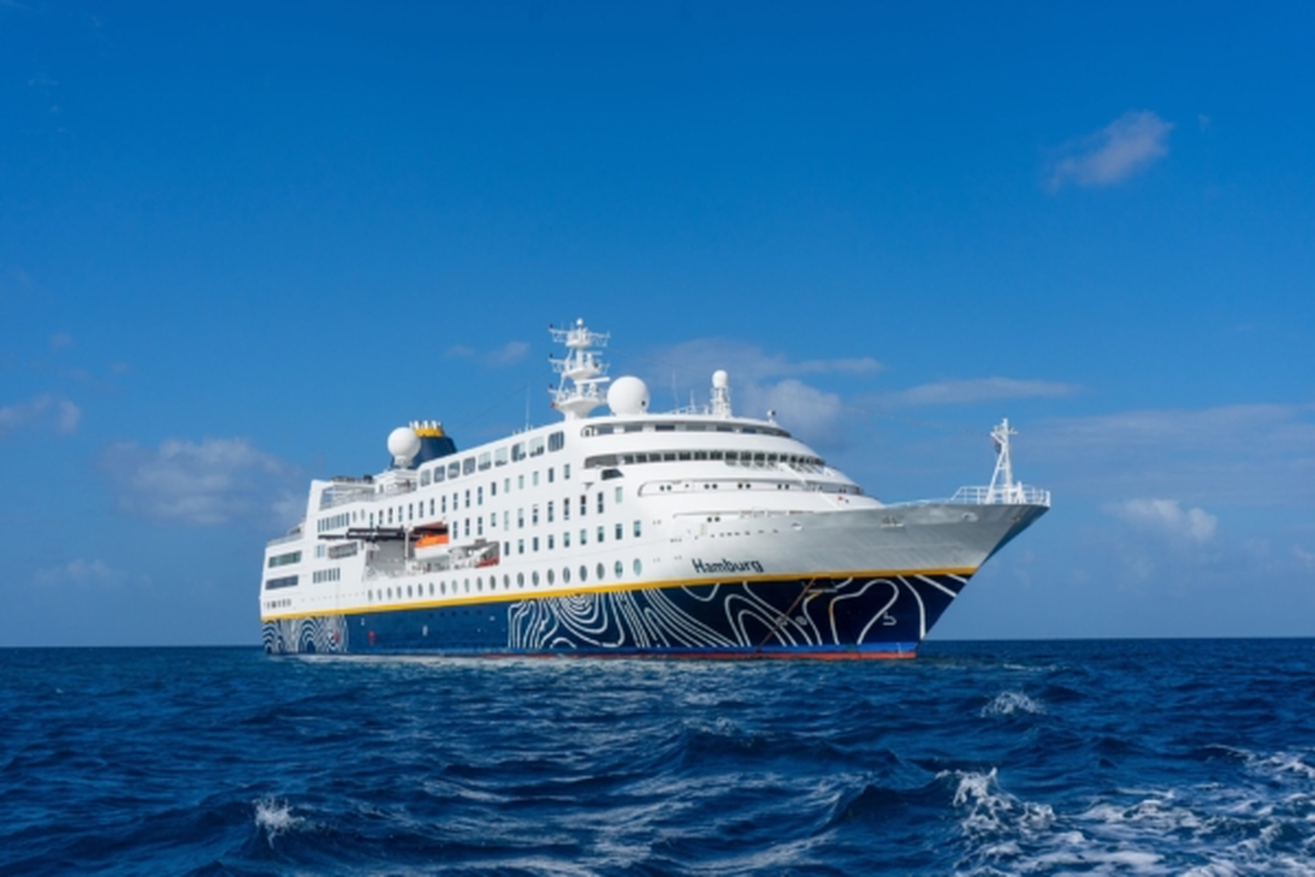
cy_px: 438
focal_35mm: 43
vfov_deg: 31.2
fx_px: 1571
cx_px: 658
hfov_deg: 45.4
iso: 200
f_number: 7.1
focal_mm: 43
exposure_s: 1/1600
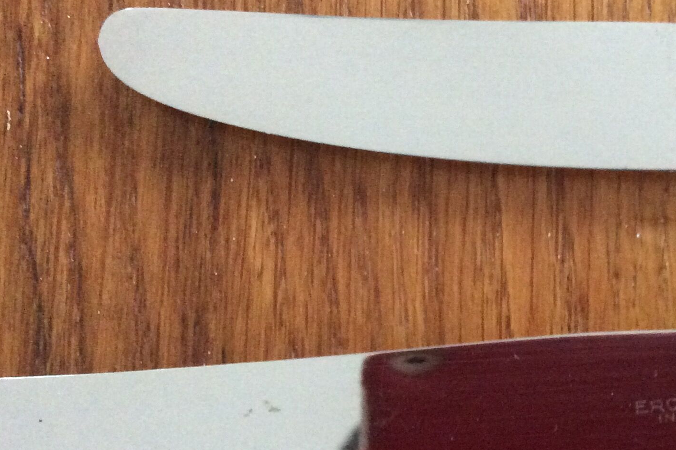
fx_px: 1145
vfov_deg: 22.0
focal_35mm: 61
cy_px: 345
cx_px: 519
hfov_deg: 32.2
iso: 400
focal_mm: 3.3
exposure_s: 1/17
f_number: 2.4
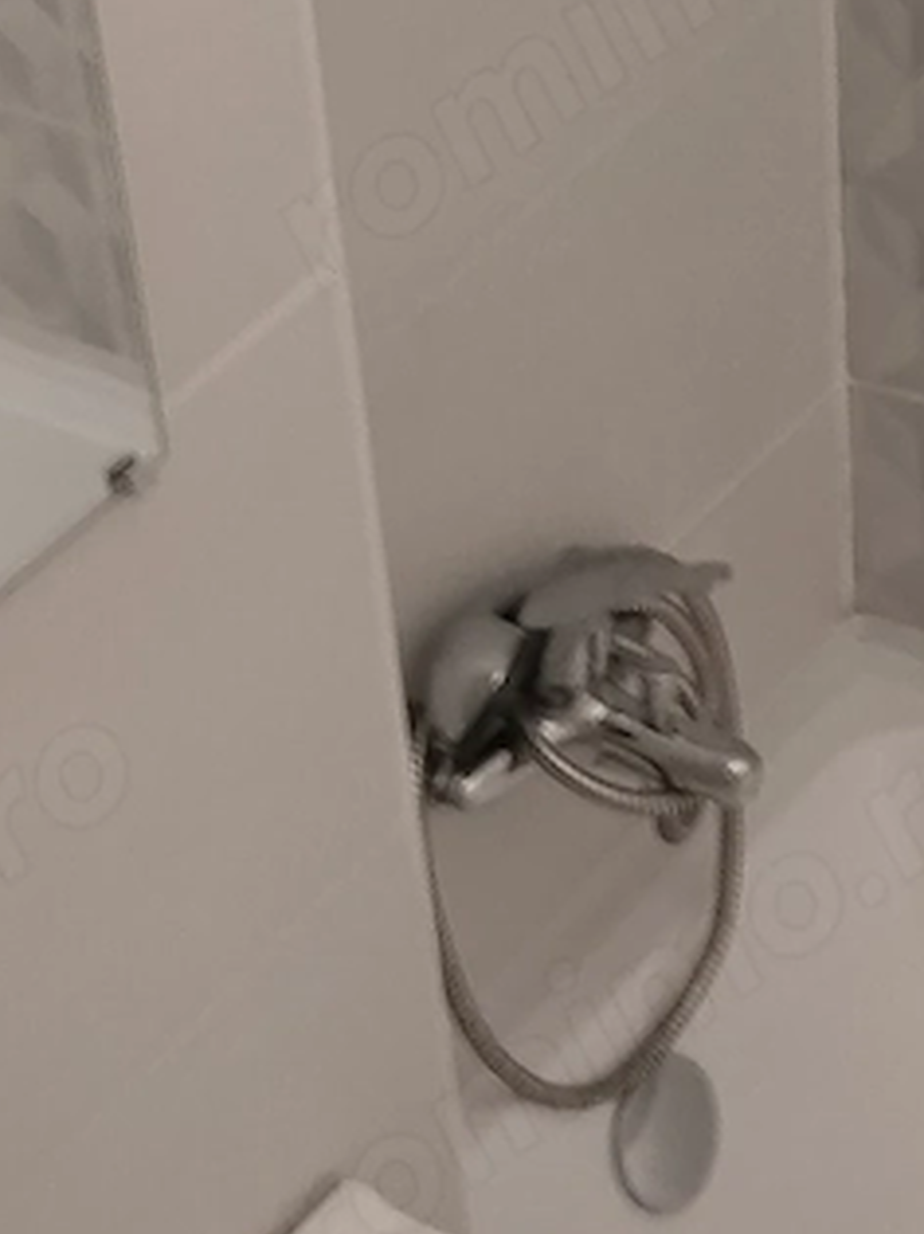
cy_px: 1203
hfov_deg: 12.0
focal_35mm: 123
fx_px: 4381
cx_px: 227
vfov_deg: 15.8
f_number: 1.8
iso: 125
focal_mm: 4.22
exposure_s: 1/33.3
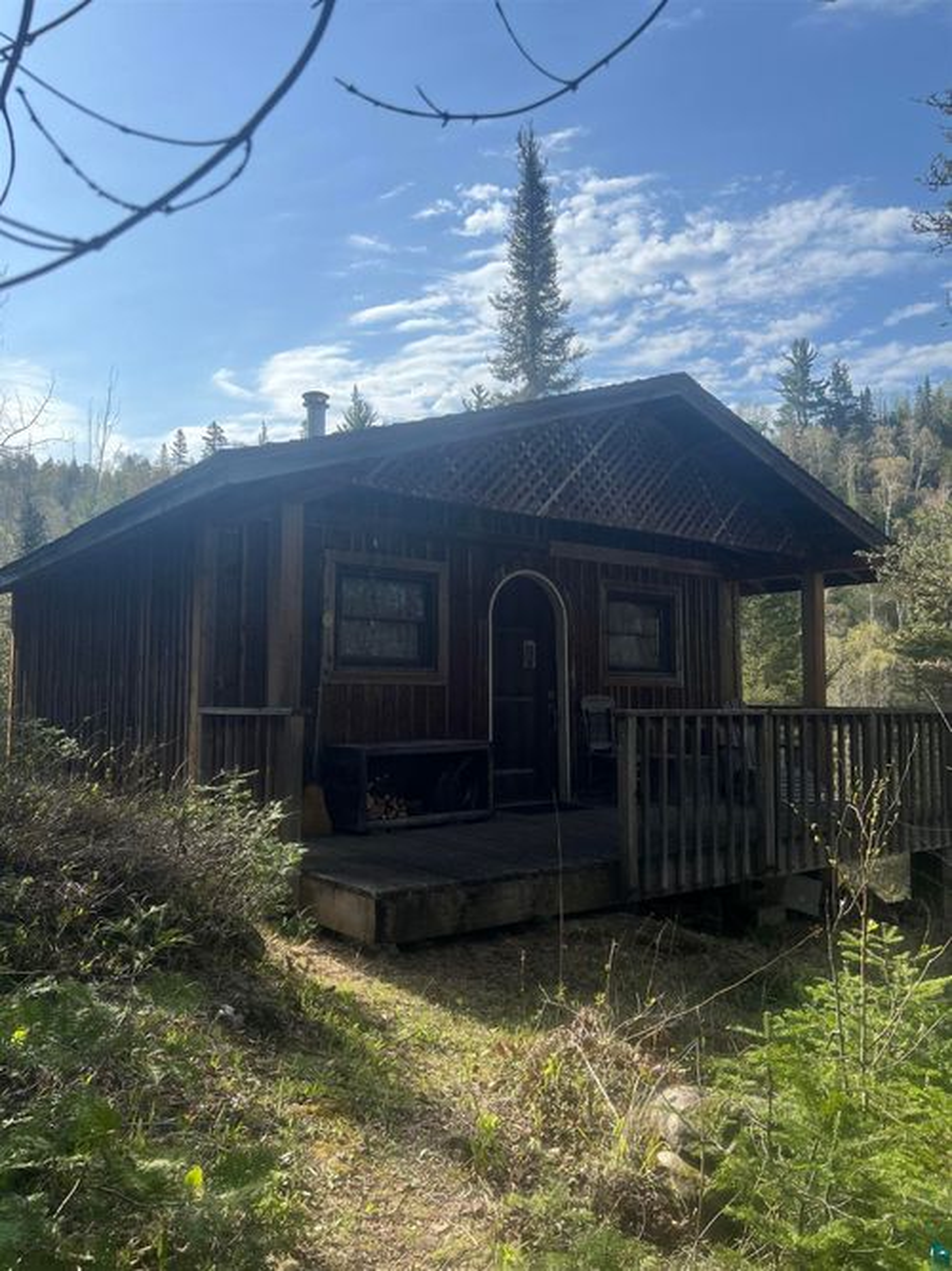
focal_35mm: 26
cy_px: 636
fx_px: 954
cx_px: 476
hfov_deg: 53.0
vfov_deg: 67.3
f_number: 1.5
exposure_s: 1/4274
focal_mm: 5.7
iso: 50
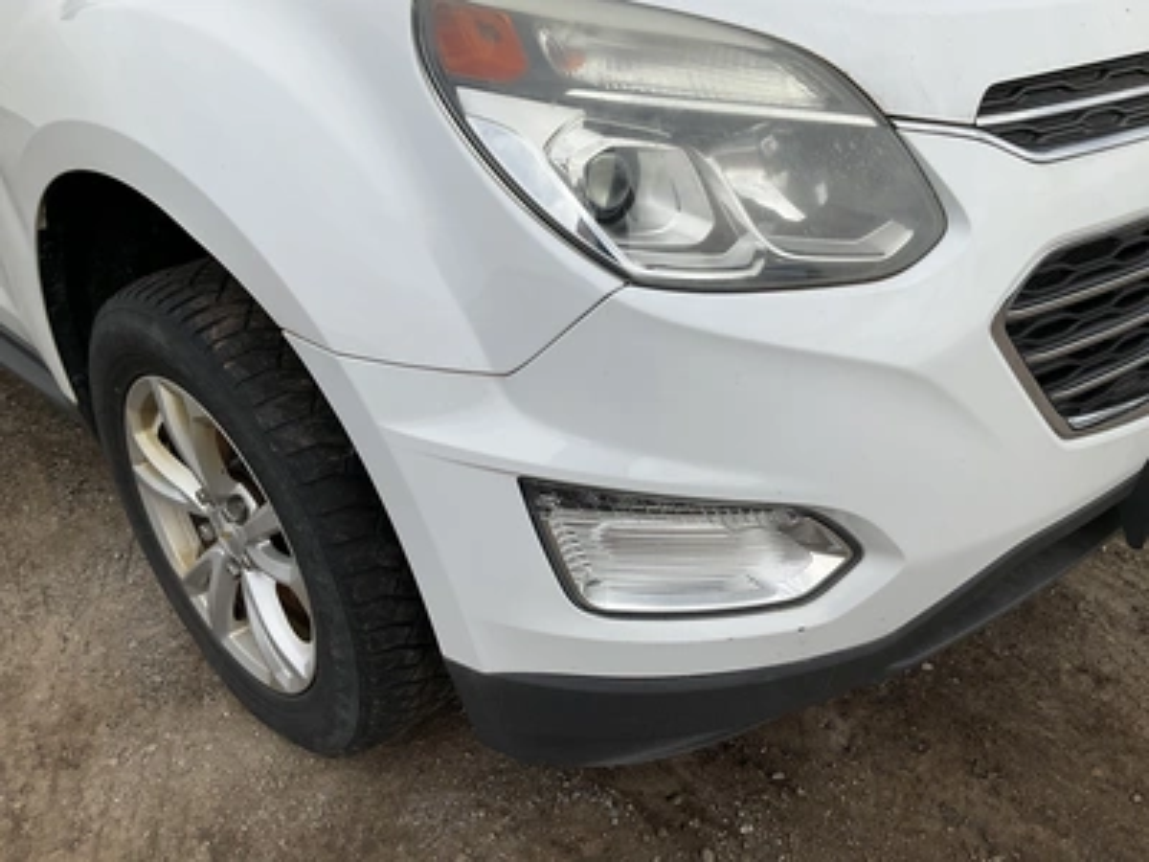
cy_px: 431
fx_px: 963
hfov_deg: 61.7
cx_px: 574
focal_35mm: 29
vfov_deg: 48.2
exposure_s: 1/2538
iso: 25
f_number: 1.8
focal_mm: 3
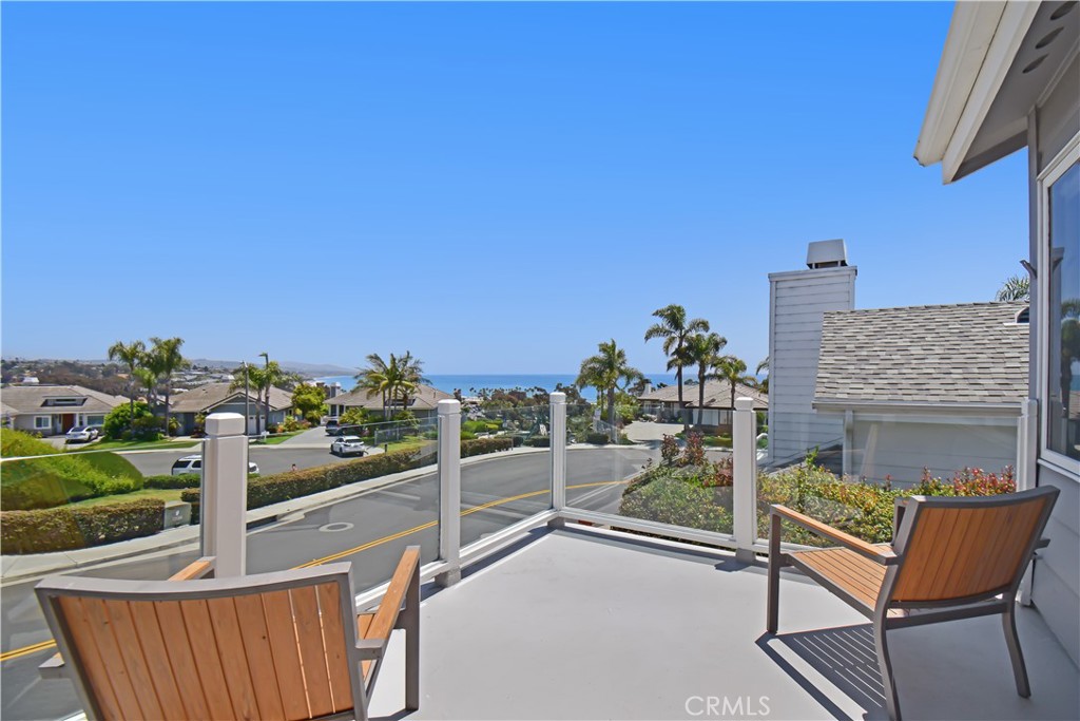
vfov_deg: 77.3
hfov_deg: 100.4
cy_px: 360
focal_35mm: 15
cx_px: 540
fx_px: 450
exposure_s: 1/500
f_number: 11
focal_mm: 10
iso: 200
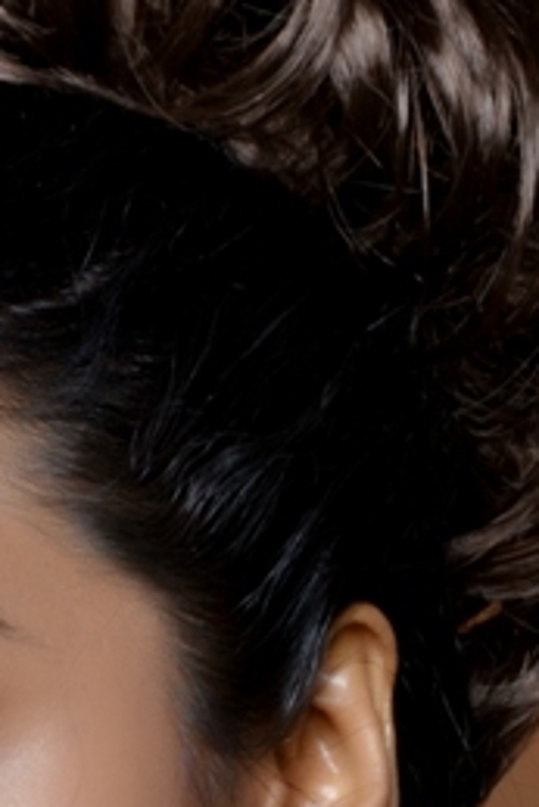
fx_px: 10630
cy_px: 1223
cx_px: -61
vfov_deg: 4.3
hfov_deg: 2.9
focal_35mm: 474
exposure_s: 1/125
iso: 100
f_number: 9
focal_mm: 80
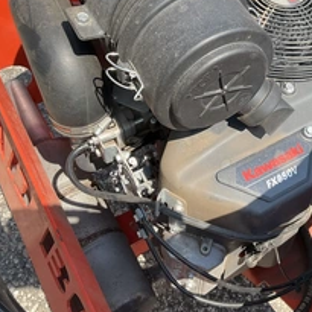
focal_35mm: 50
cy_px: 96
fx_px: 510
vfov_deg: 33.6
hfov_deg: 33.3
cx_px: 239
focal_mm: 3
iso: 25
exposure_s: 1/580
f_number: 1.8
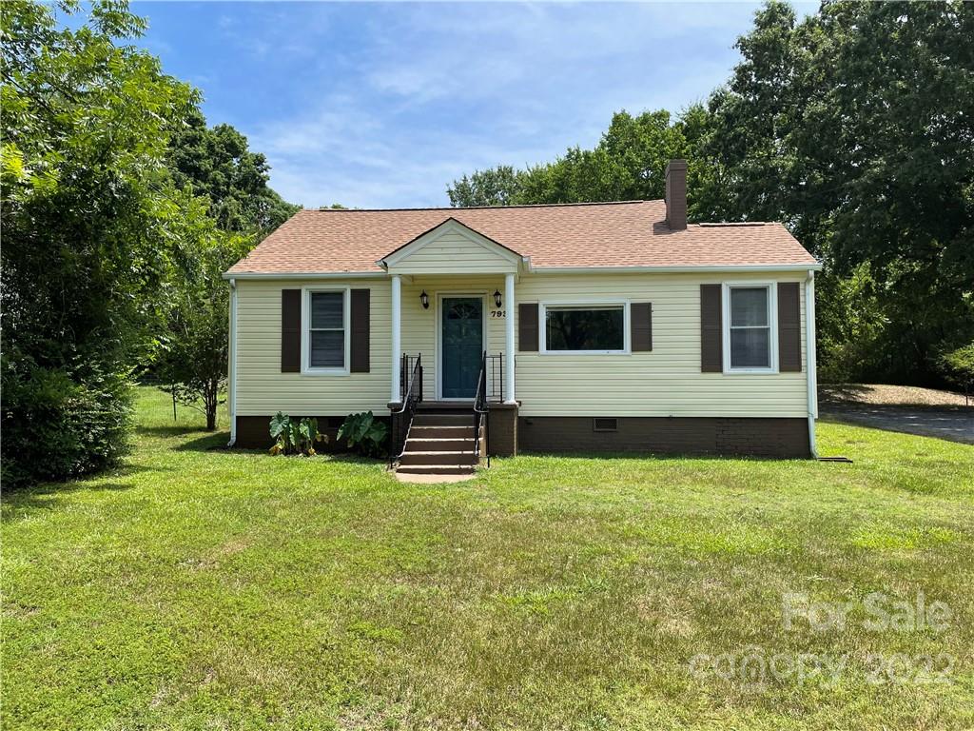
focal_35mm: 26
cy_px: 366
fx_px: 732
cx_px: 487
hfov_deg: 67.3
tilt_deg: +3.5
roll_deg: +0.2
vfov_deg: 53.1
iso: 32
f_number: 1.6
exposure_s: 1/2353
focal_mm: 4.2
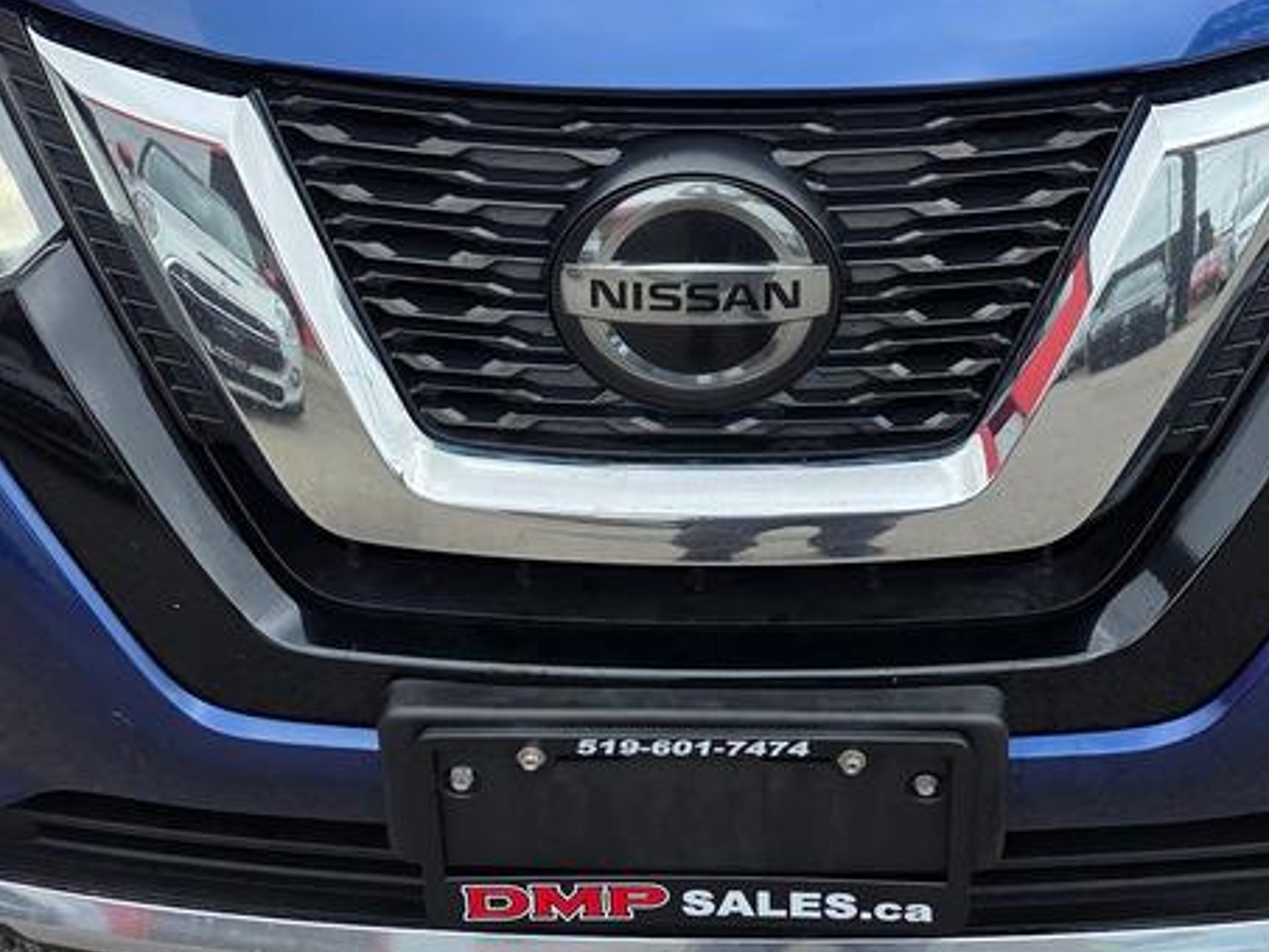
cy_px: -216
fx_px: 2383
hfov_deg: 29.7
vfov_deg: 20.9
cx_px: 807
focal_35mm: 65
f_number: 1.7
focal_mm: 6.3
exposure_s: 1/359
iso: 32
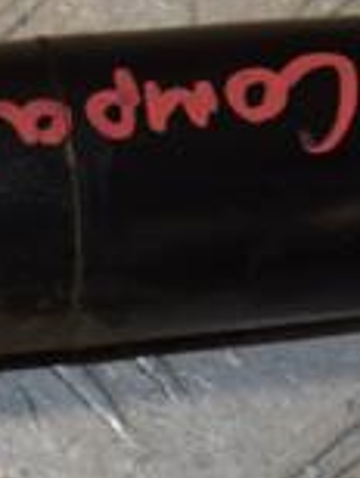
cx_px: -99
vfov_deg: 5.3
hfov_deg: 4.0
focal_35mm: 370
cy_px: 354
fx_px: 5116
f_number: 10
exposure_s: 1/200
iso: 800
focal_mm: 66
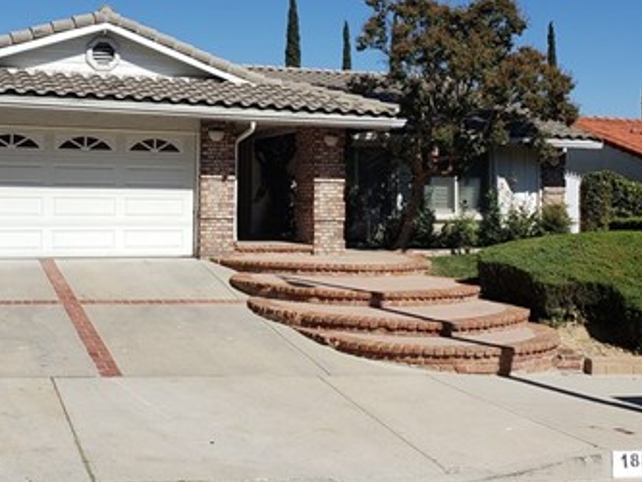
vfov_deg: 28.7
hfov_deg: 38.1
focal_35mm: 50
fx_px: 928
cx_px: 270
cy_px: 121
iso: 50
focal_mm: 4.3
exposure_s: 1/2060
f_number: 2.4
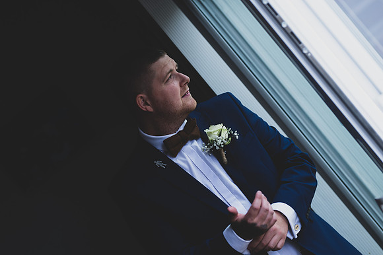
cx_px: 192
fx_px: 904
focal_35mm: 85
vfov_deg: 16.1
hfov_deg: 23.9
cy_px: 128
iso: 100
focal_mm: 85
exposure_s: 1/200
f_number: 2.5
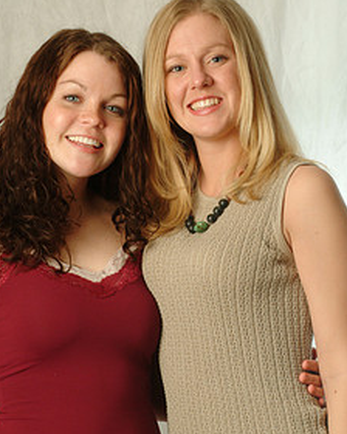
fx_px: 2295
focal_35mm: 179
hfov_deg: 8.6
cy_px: 205
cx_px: 139
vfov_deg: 10.8
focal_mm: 79
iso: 400
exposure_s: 1/125
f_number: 13
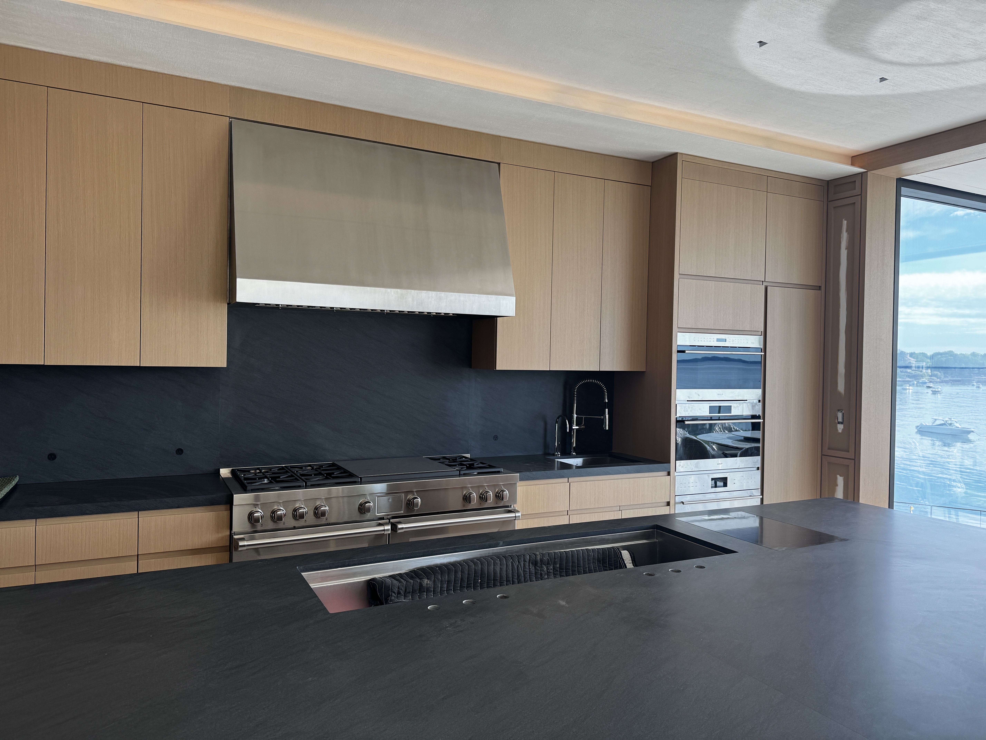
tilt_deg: -1.3
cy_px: 370
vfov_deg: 56.8
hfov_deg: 71.6
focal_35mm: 24
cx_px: 493
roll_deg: -0.8
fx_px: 684
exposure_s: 1/345
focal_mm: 6.76
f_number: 1.78
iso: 80
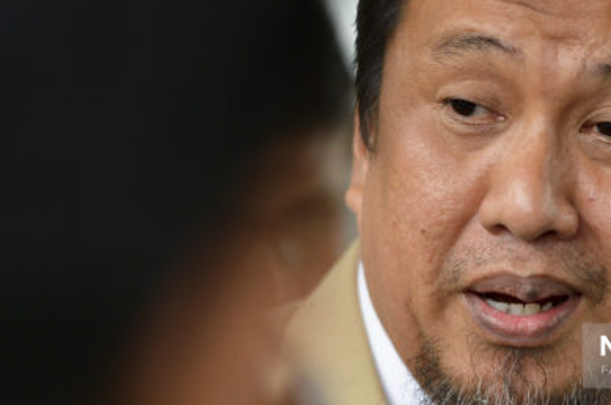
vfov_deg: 5.5
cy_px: 192
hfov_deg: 8.3
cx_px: 441
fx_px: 4185
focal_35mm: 247
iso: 640
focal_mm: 150
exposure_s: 1/125
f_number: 2.8
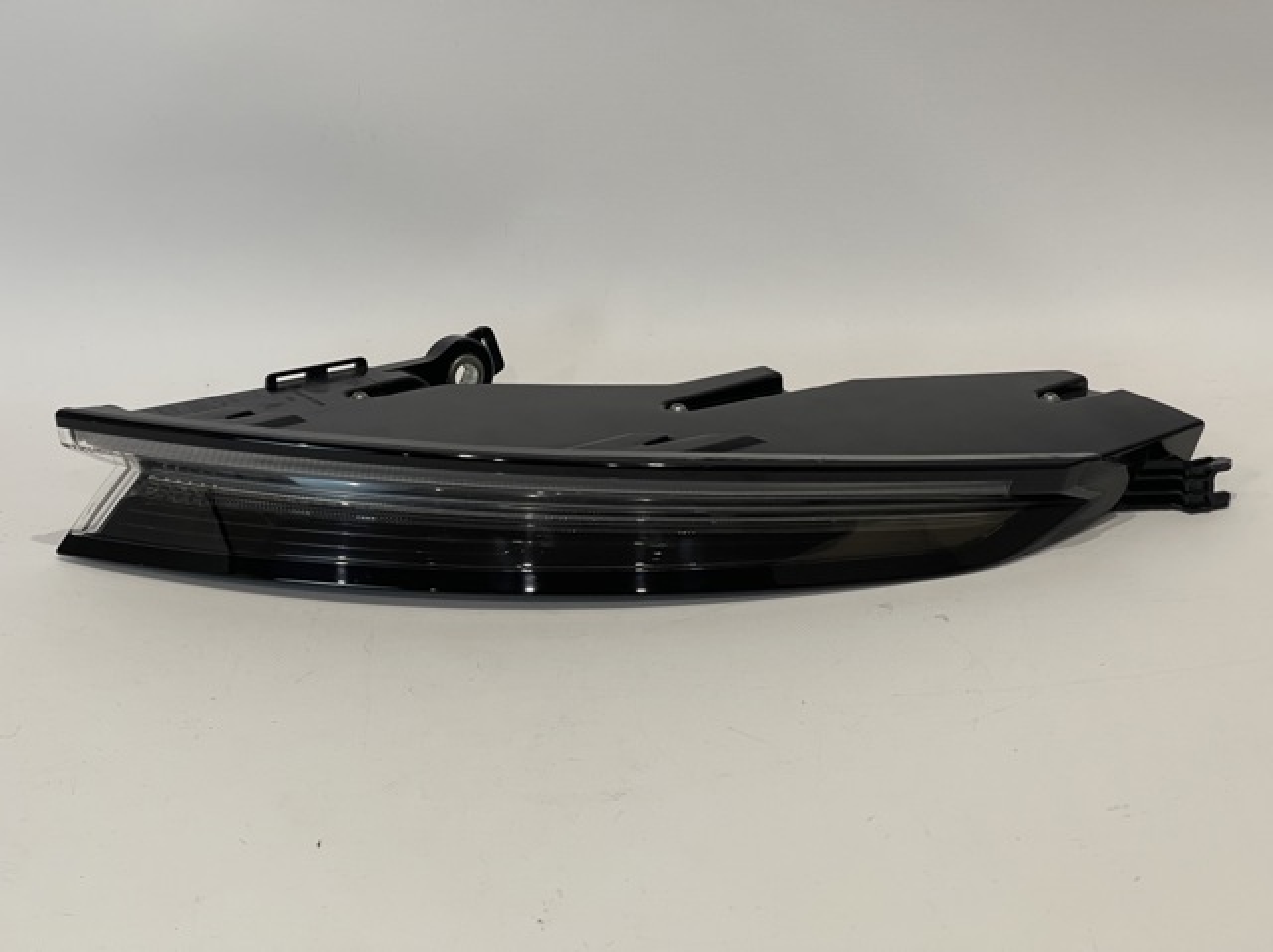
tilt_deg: -28.0
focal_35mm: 64
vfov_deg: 22.9
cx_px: 636
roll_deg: +1.7
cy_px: 476
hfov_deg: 30.3
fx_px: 2352
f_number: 2.2
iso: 125
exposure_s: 1/50
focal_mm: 7.5
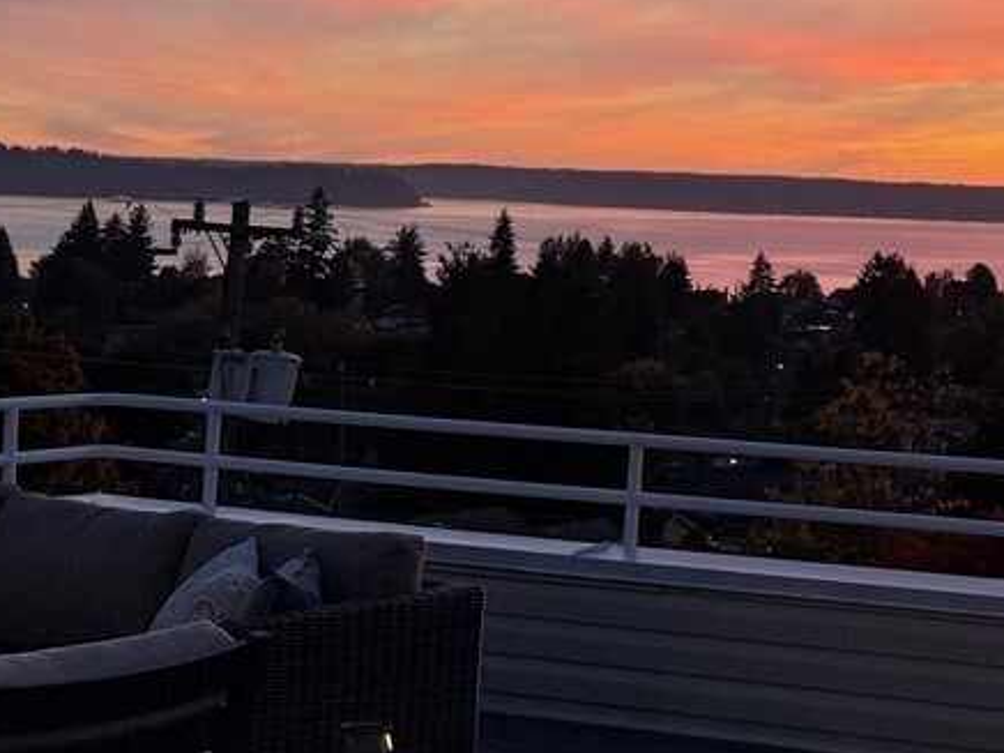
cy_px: 113
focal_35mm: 88
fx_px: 2552
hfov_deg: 20.2
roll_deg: -1.9
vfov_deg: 16.6
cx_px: 1336
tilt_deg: +2.2
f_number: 1.78
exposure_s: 1/121
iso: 160
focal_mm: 6.76
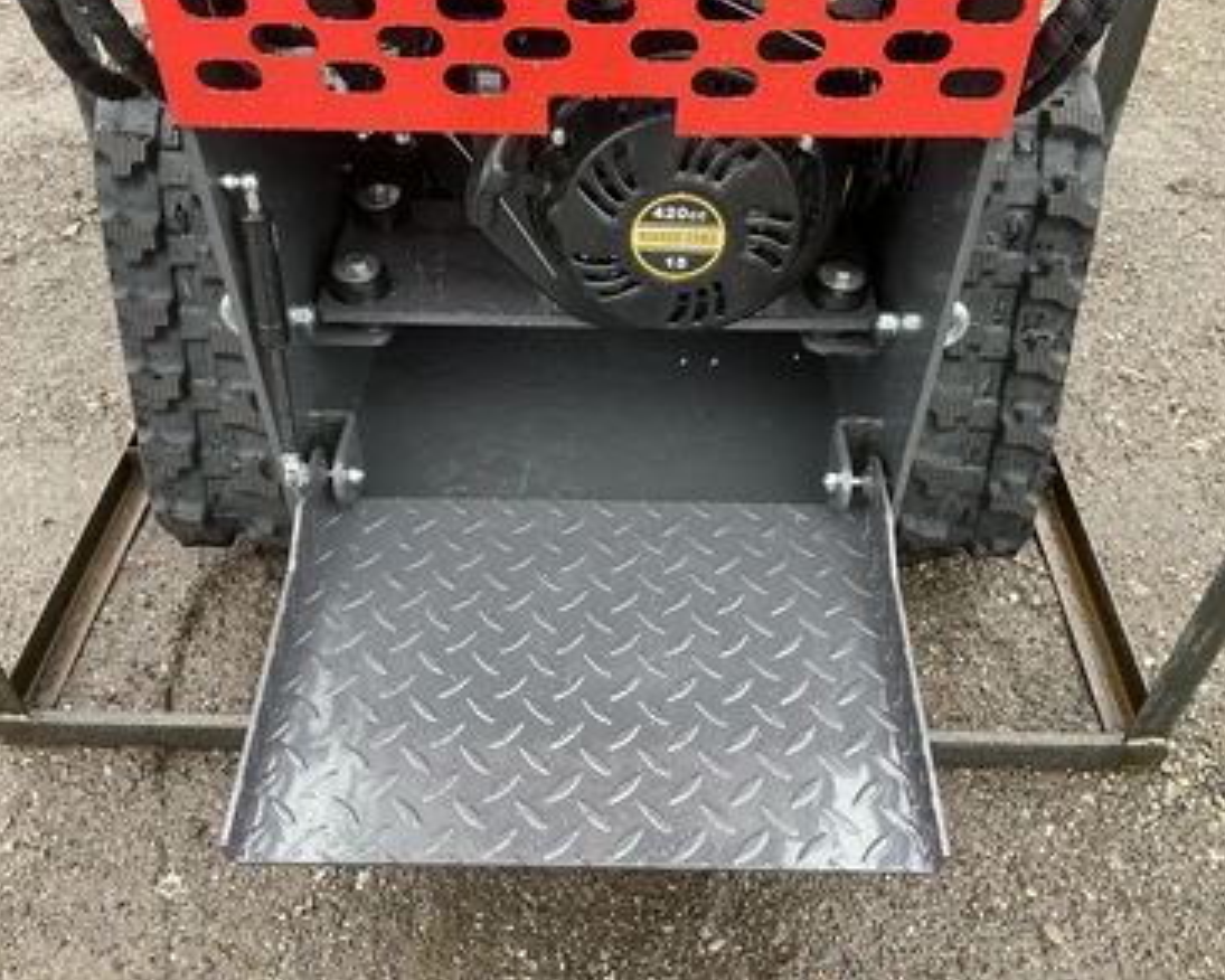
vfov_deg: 47.1
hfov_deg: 57.2
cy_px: 480
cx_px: 611
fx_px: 1124
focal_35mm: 31
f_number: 1.8
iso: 64
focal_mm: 3
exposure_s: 1/122
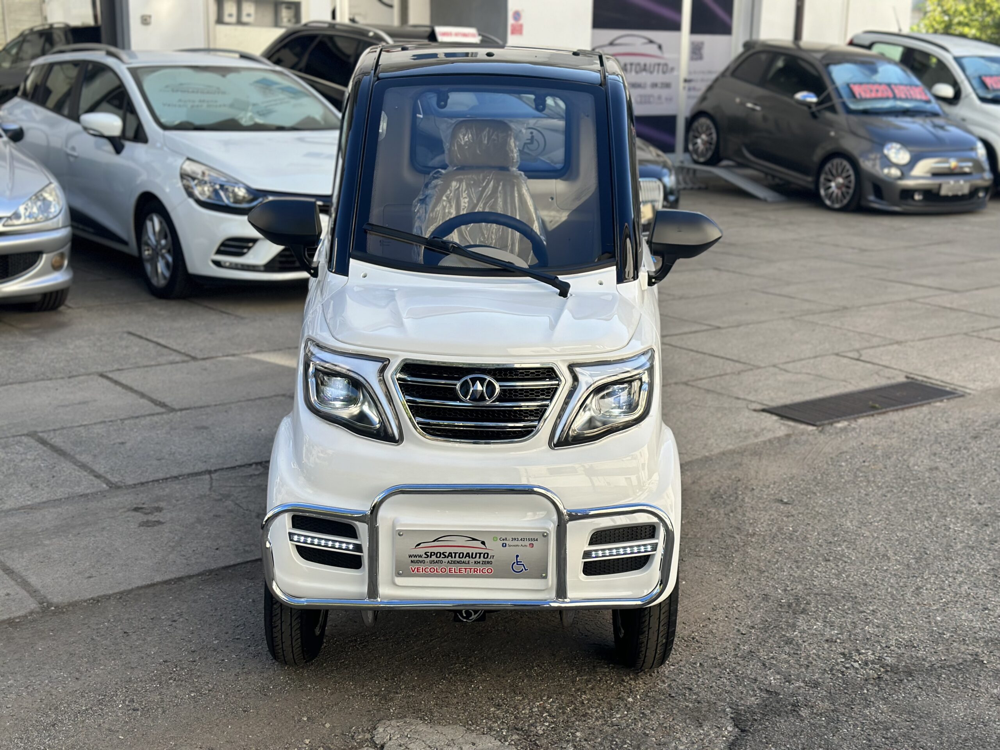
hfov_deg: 39.7
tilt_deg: -11.9
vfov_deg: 30.3
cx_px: 500
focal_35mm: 48
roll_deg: -0.7
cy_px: 375
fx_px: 1387
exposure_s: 1/1916
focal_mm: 6.86
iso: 80
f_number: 1.78
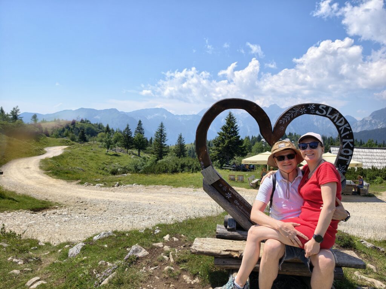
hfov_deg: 71.6
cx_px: 193
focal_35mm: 24
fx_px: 268
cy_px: 144
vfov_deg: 56.8
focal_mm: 7
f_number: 1.57
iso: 72
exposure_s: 1/4464
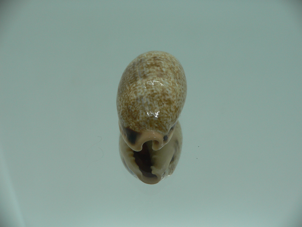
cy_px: 114
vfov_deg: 40.7
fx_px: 305
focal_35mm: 35
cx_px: 151
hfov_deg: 52.6
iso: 80
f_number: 2.8
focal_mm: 4.6
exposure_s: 1/60
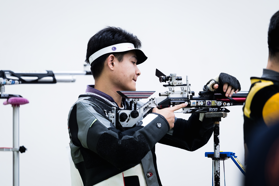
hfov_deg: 6.9
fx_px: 2325
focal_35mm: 300
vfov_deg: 4.6
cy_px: 93
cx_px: 140
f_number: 2.8
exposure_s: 1/800
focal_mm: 300
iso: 1000
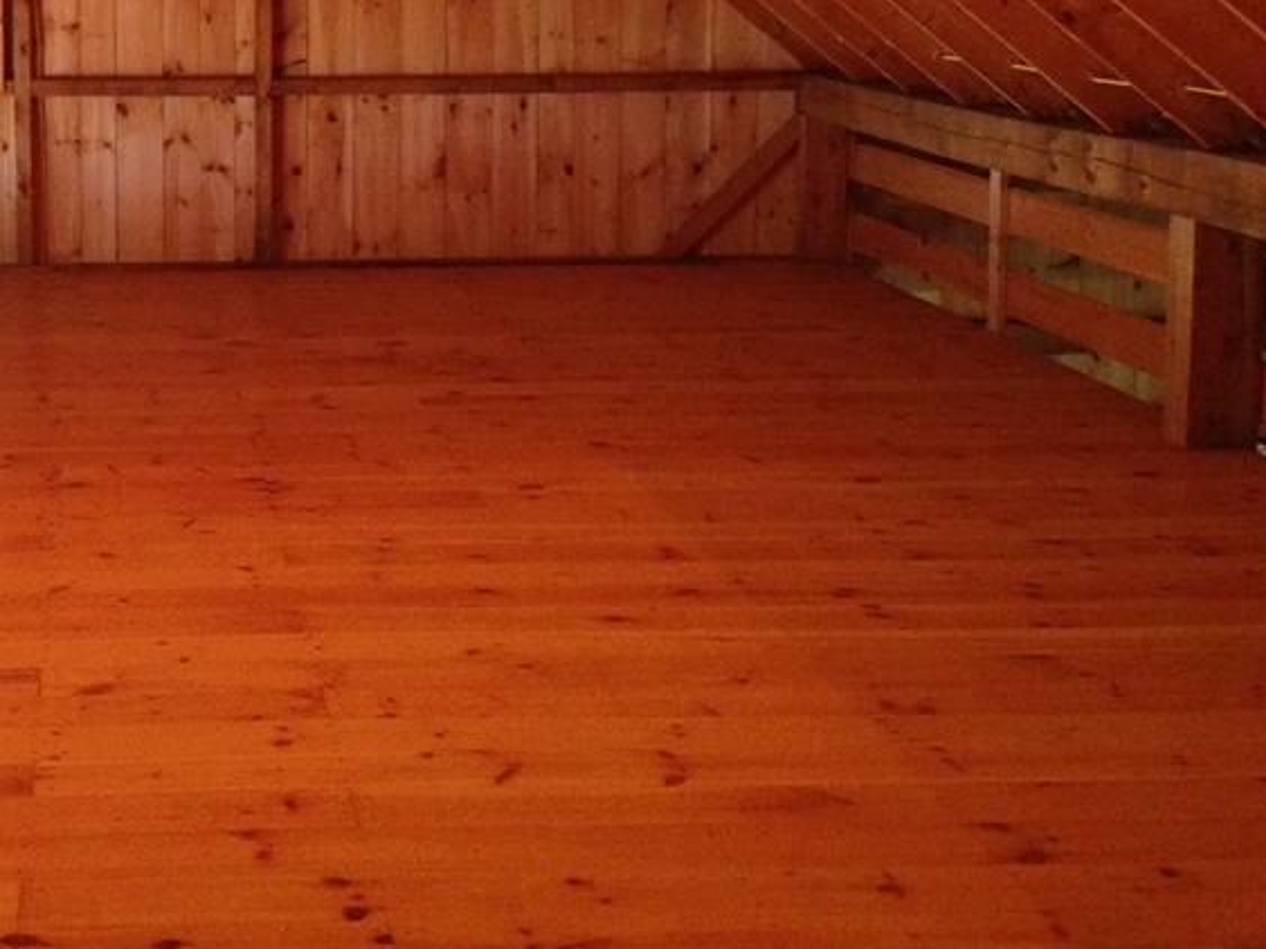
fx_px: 2194
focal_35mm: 60
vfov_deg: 23.8
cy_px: 103
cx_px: 180
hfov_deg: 31.0
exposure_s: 1/20
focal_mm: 4.12
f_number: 2.4
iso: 400
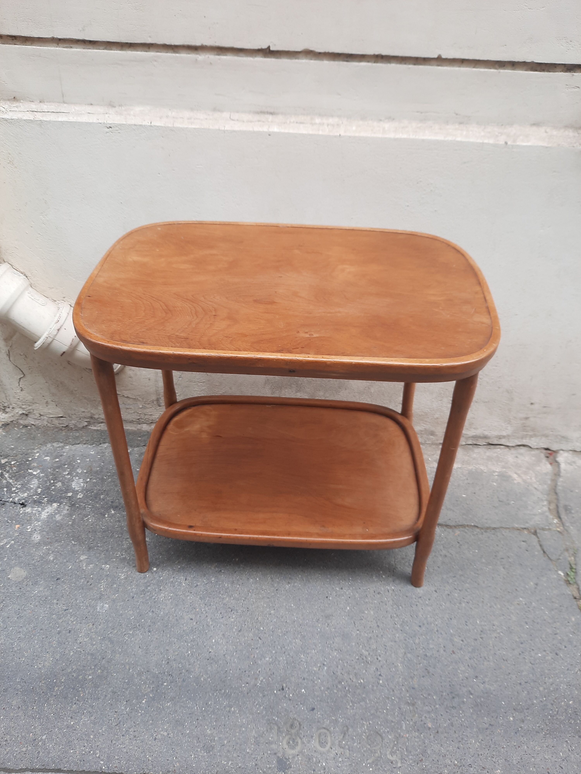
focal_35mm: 25
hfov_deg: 54.9
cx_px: 290
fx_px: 559
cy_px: 387
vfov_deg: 69.4
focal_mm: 4.6
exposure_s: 1/145
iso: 32
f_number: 2
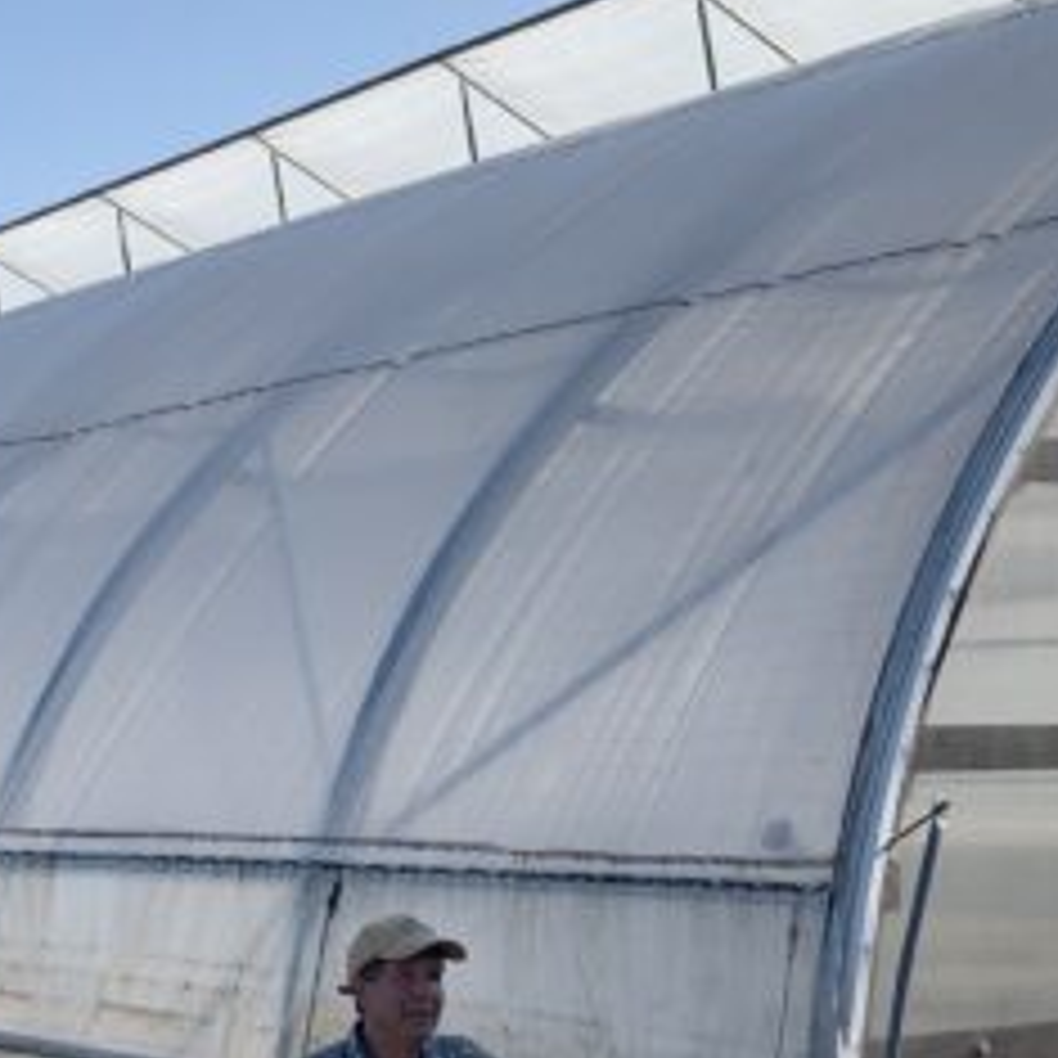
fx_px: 2593
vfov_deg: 23.1
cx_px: 221
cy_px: 486
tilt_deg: +6.4
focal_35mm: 75
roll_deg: +1.8
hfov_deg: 22.8
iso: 25
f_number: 1.8
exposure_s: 1/1585
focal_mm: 4.25
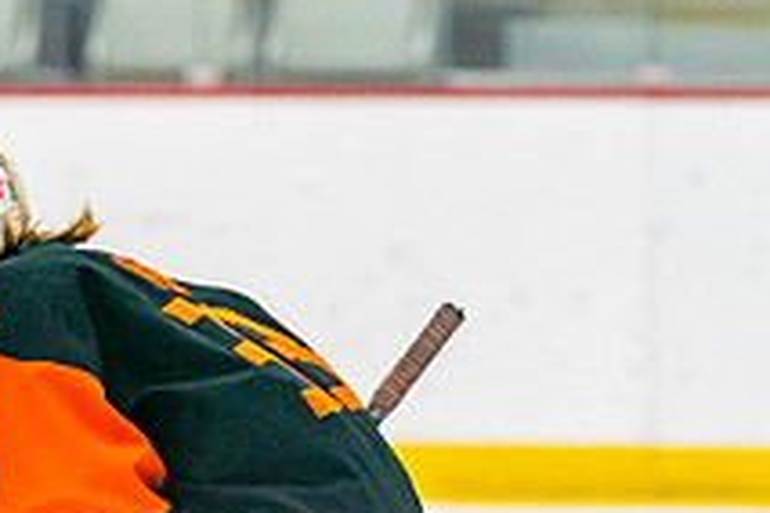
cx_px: 128
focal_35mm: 507
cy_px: 539
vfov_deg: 2.7
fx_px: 10843
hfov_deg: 4.1
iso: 3200
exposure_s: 1/1250
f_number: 2.8
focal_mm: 148
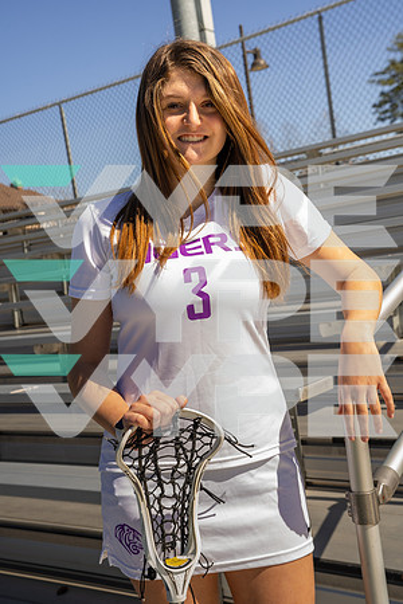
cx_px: 202
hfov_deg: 29.2
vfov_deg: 42.7
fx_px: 772
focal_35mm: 46
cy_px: 302
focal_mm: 46
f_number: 8
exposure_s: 1/125
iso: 100
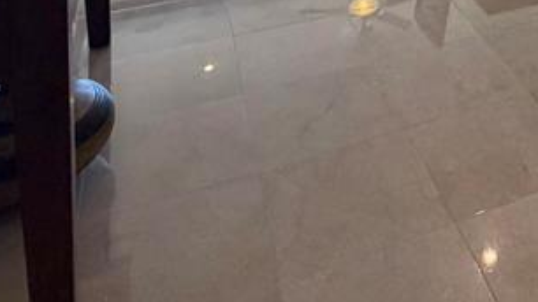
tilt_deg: -3.4
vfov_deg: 17.5
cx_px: 571
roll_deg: +0.4
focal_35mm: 51
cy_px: -286
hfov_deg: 35.5
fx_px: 727
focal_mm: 2.22
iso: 200
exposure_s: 1/120
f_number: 2.2
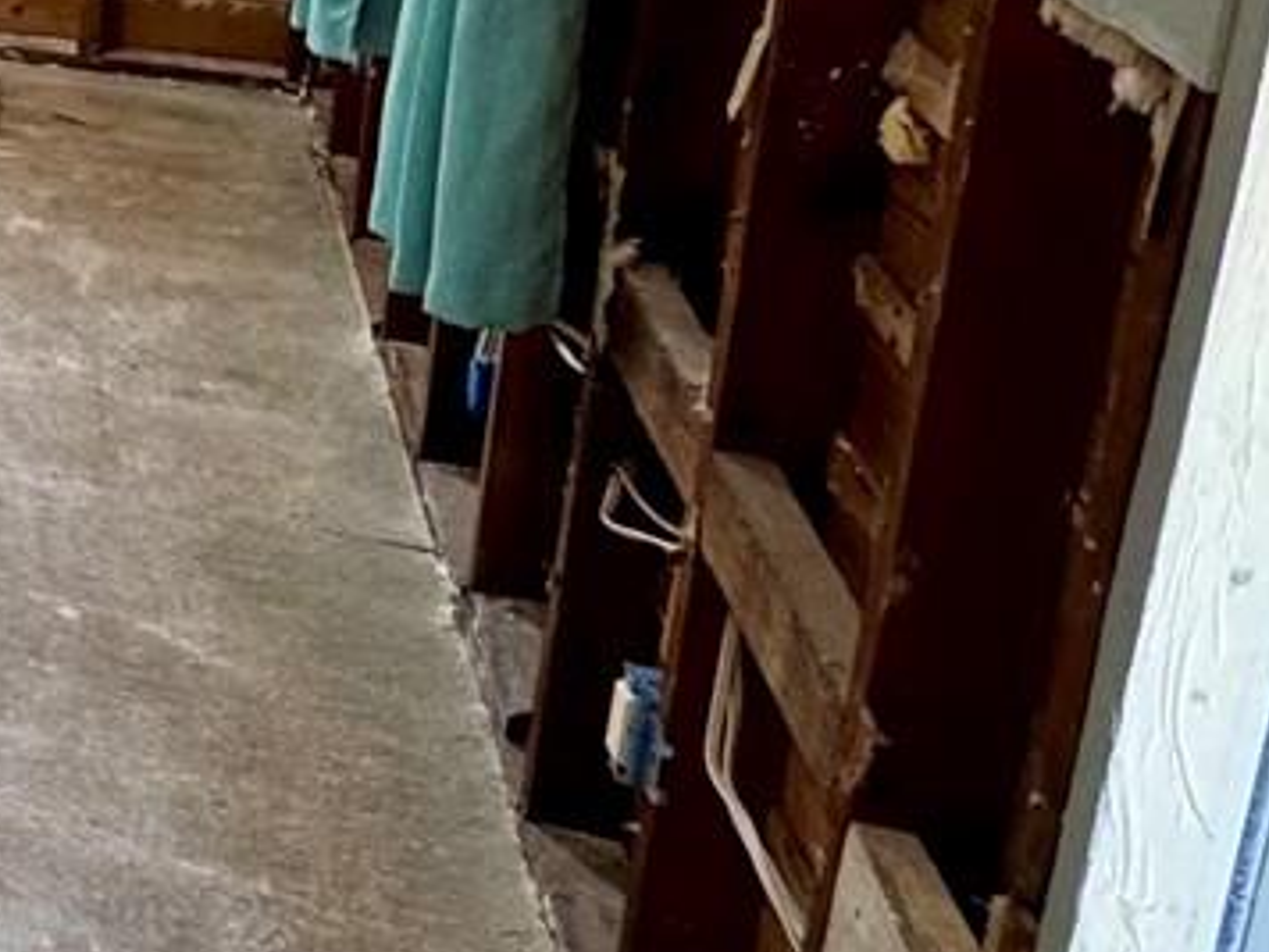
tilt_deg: -12.5
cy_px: -217
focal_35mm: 63
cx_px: -941
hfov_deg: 21.6
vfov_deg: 21.5
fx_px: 2310
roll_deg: +0.7
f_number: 2.2
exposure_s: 1/120
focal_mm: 2.22
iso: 320
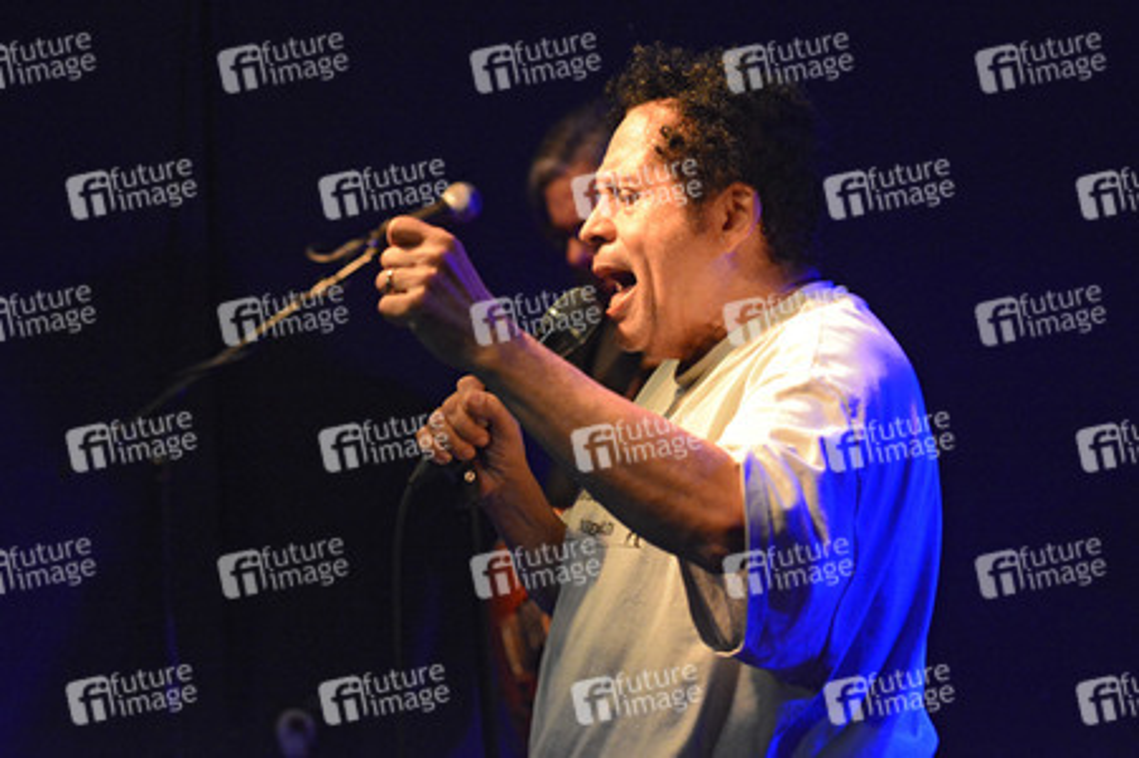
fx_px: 2371
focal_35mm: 75
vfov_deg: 18.2
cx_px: 570
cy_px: 379
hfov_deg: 27.0
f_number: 2.8
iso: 8063
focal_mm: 75
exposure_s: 1/400
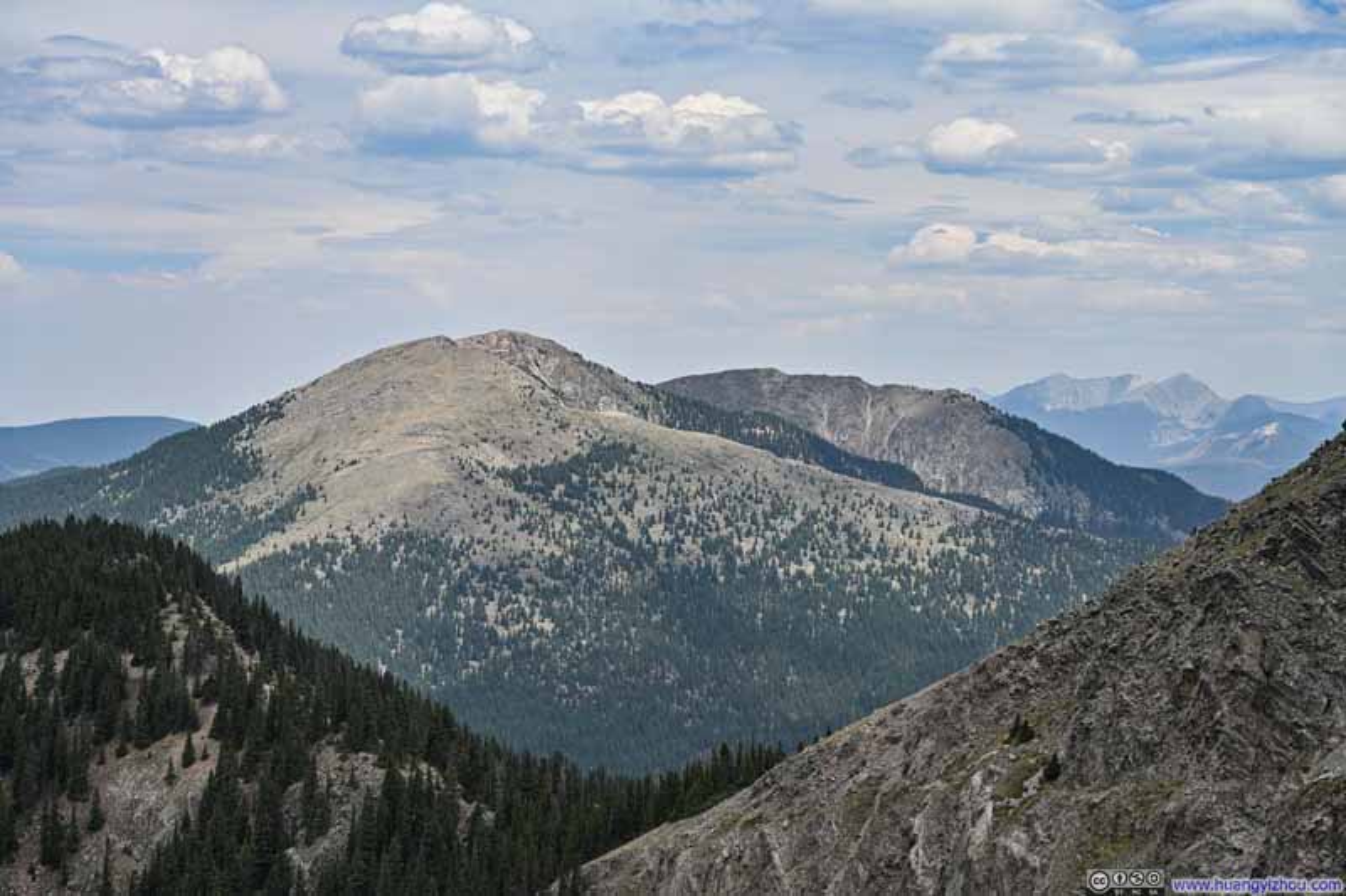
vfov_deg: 19.2
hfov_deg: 28.5
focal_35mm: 71
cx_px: 673
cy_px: 448
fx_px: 2654
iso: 64
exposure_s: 1/800
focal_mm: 71
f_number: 5
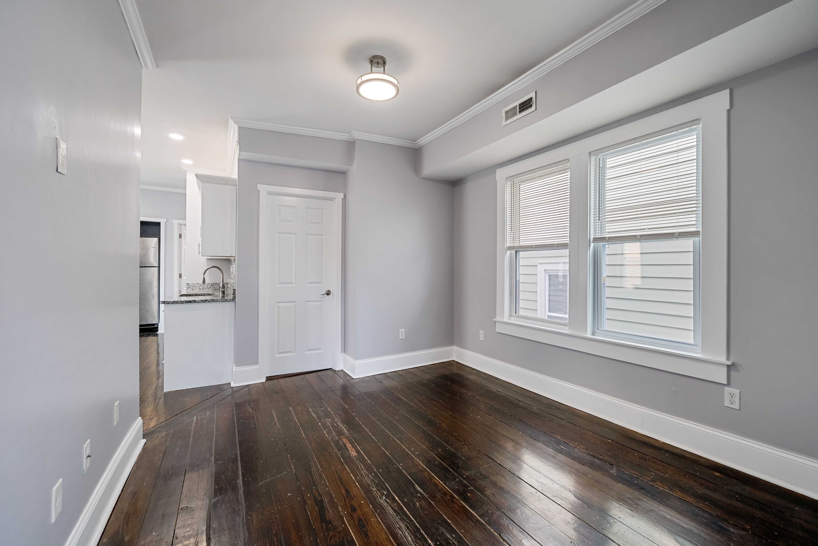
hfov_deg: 104.2
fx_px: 318
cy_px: 273
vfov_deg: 81.3
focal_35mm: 14
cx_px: 409
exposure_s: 1/4
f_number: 8
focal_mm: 14
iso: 320
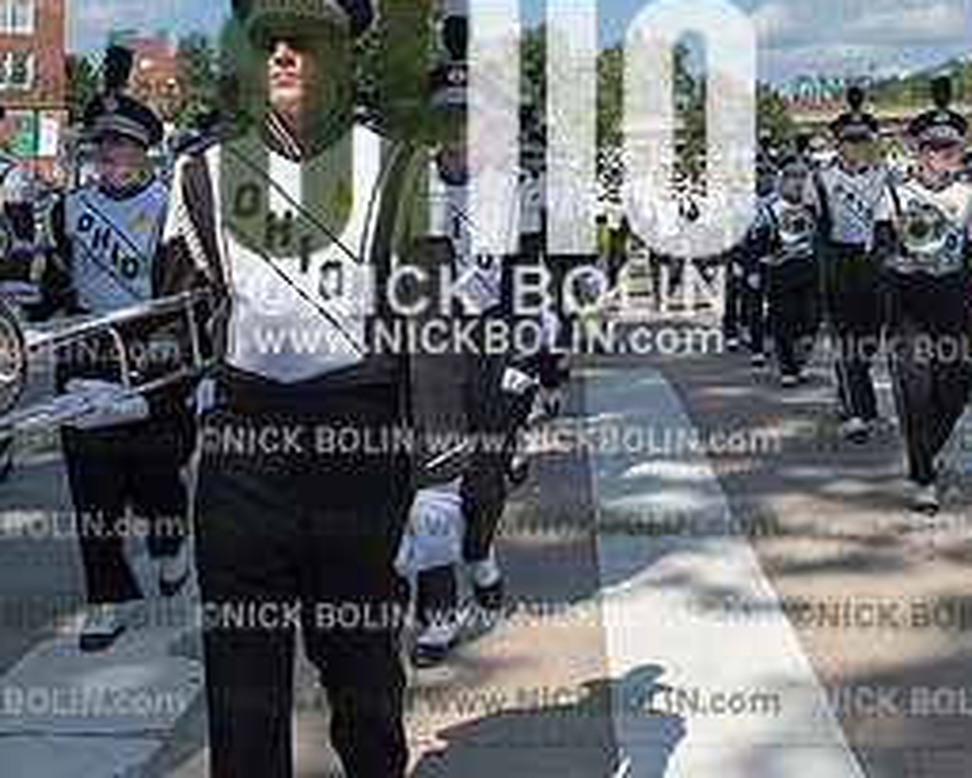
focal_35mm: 51
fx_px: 1468
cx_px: 486
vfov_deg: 29.2
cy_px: 176
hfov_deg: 36.6
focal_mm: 24
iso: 400
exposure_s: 1/4000
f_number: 5
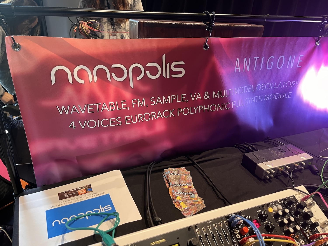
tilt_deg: -26.7
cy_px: 123
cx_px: 164
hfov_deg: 67.3
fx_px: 246
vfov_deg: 53.1
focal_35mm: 26
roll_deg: -4.1
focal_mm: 5.1
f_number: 1.6
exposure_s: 1/51
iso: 200
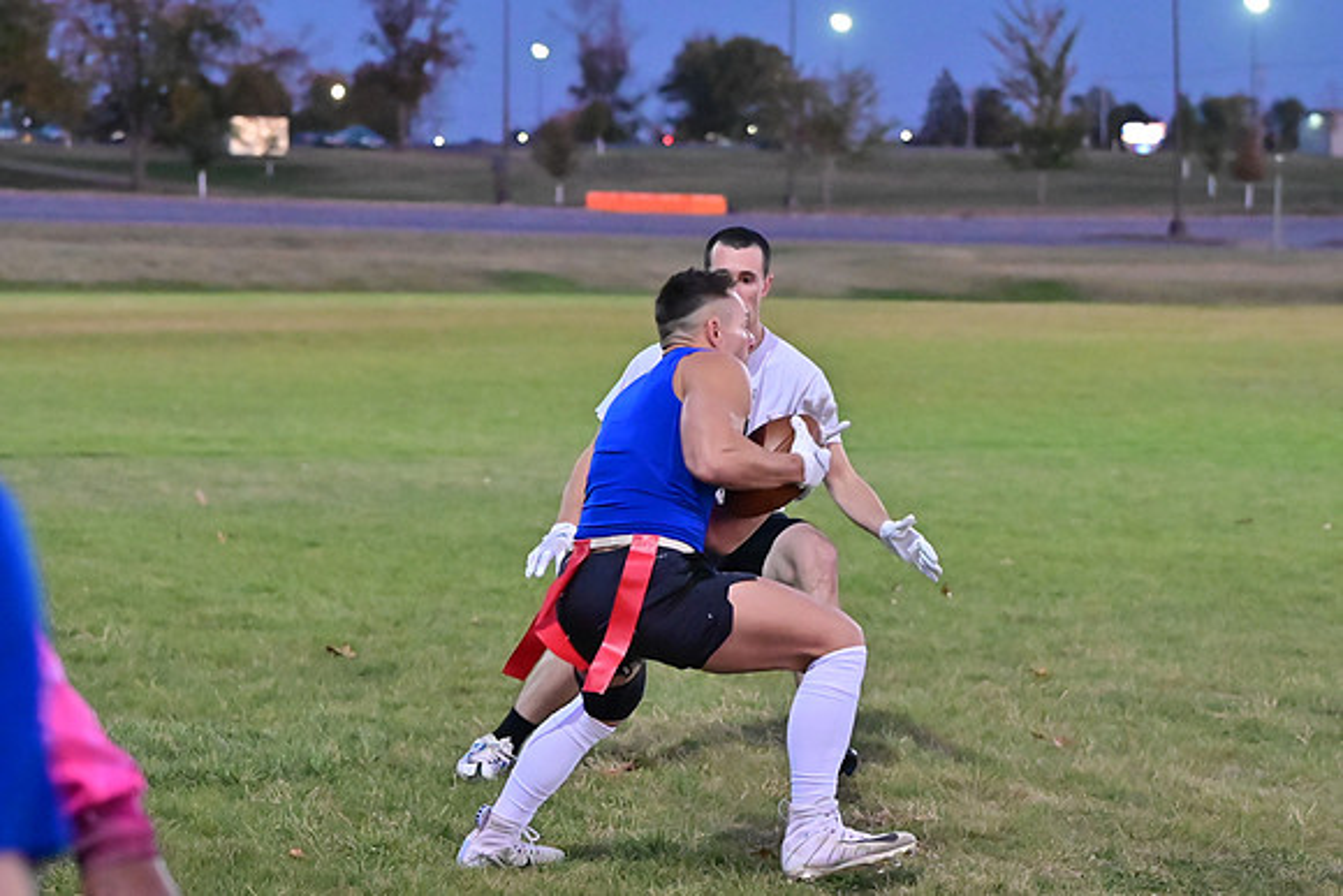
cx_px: 672
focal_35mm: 118
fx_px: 4403
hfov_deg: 17.3
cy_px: 448
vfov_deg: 11.6
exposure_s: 1/500
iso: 6400
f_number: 4
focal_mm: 79
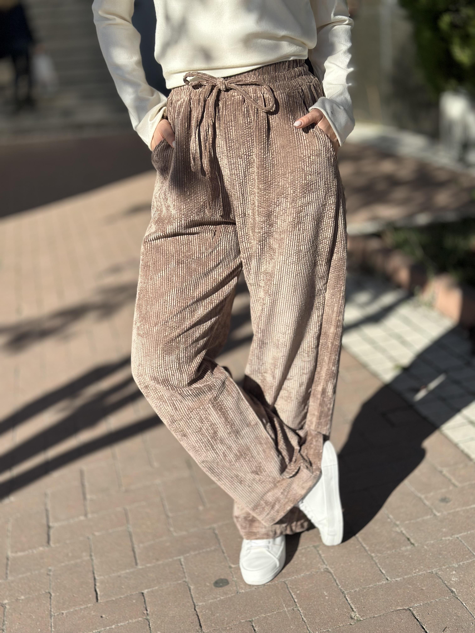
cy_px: 316
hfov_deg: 30.3
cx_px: 238
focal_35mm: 48
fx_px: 878
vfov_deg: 39.7
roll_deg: +4.2
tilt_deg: -18.7
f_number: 1.78
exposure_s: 1/5556
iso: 100
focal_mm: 6.86
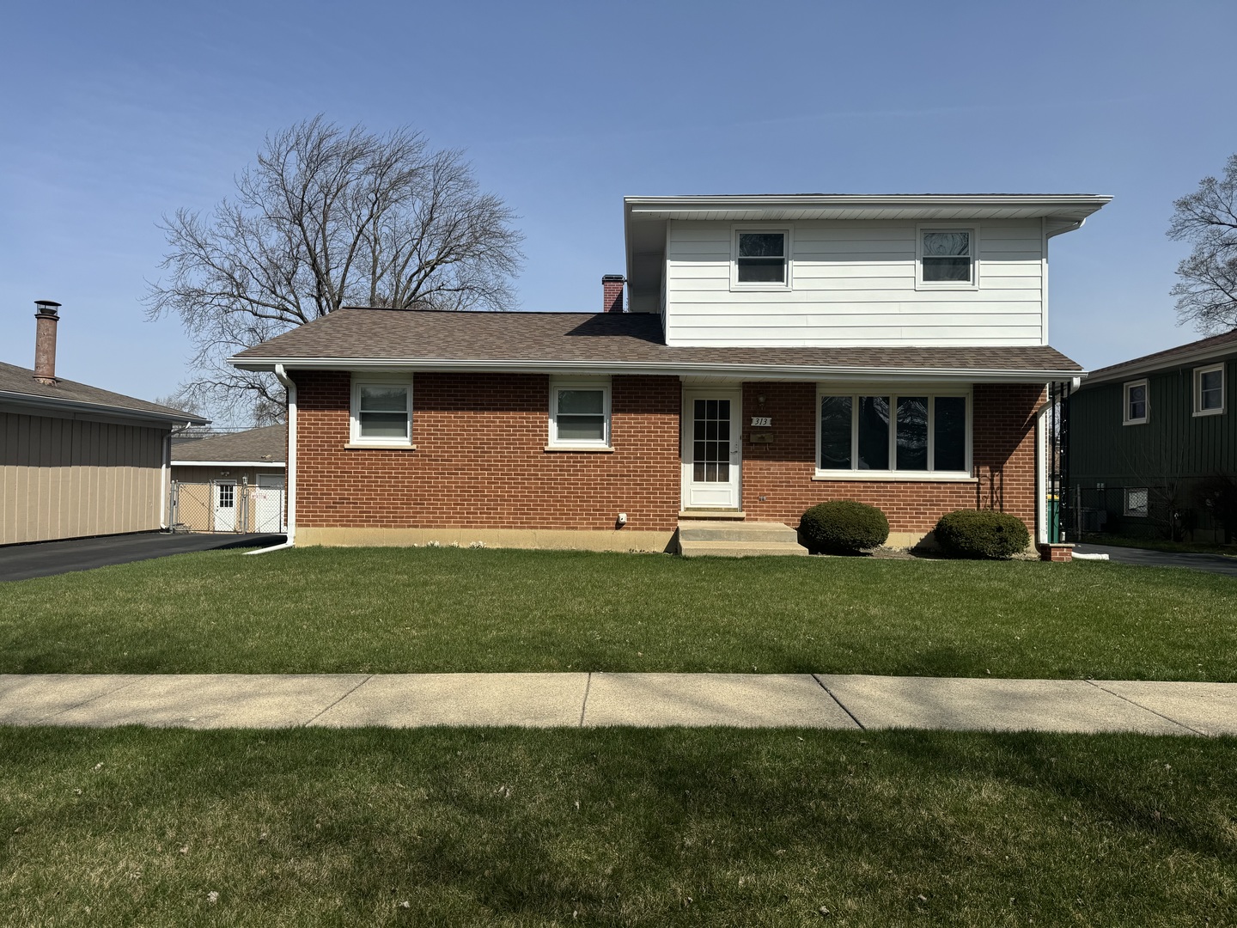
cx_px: 618
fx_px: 858
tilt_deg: +0.3
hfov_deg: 71.6
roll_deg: -0.3
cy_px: 464
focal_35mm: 24
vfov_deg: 56.8
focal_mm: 6.86
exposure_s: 1/6410
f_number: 1.78
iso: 80
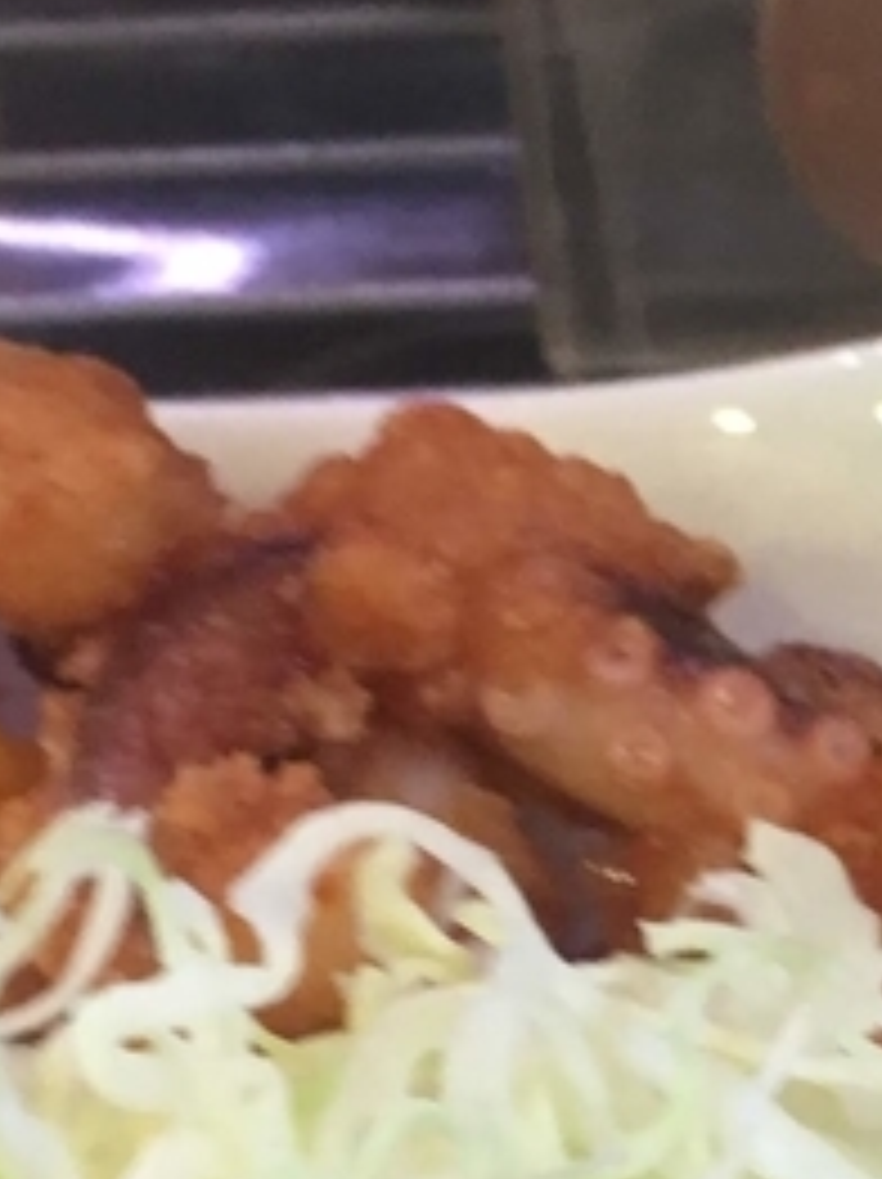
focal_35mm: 133
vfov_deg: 14.5
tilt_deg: -43.3
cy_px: 1260
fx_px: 4526
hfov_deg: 10.8
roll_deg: +2.5
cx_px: 1242
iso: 100
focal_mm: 4.15
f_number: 2.2
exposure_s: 1/30
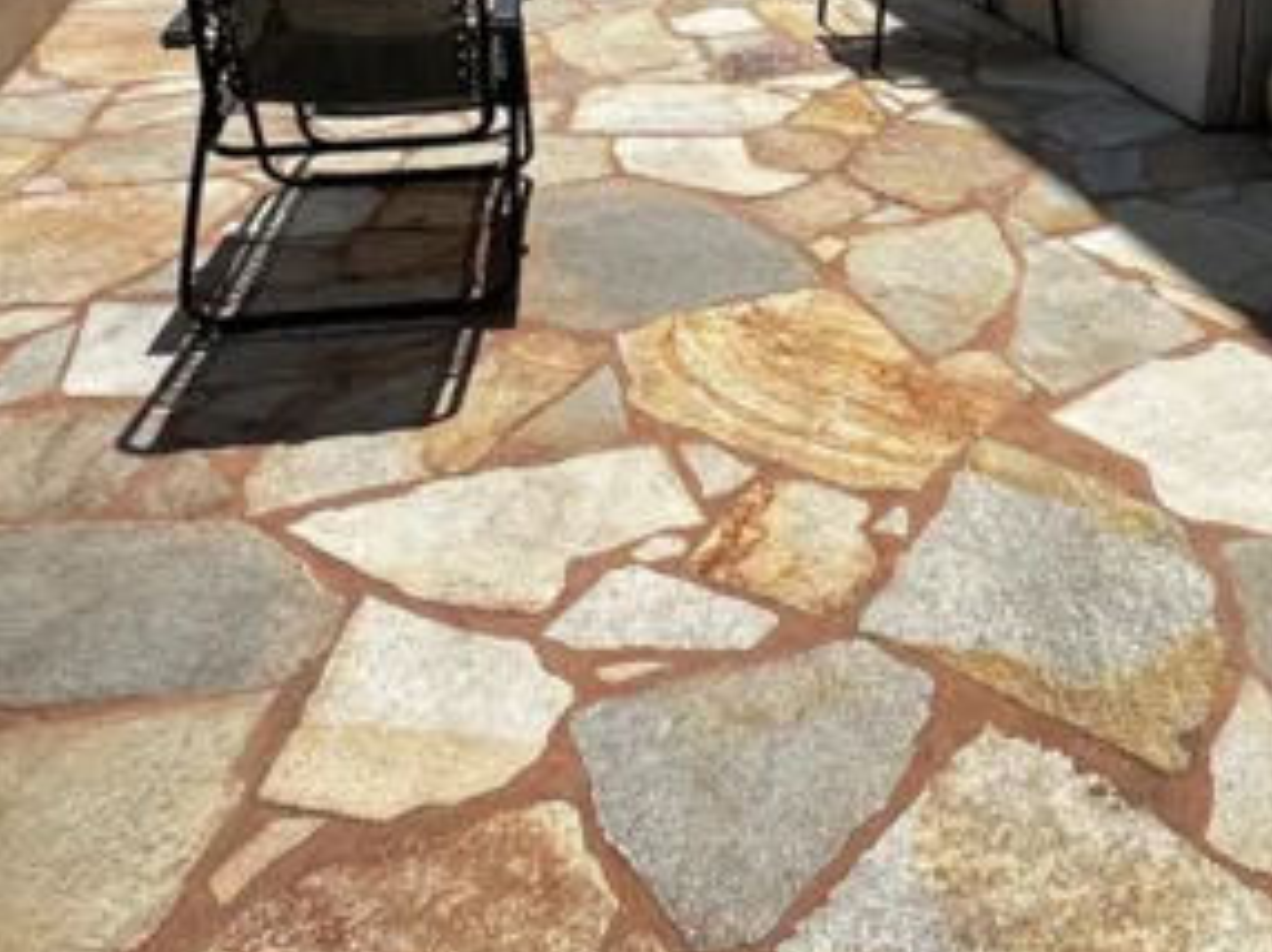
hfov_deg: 52.7
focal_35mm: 34
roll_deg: -0.5
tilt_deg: -9.2
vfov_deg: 36.2
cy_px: -62
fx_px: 1248
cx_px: 874
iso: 32
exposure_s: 1/2370
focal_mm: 1.57
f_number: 1.8
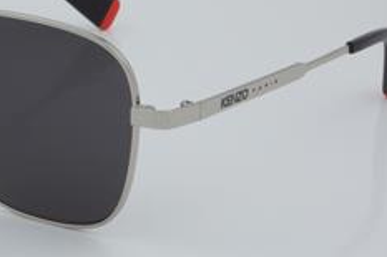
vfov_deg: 10.6
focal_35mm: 129
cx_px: 78
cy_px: 81
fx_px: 1386
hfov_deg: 15.8
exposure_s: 1/3
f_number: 32
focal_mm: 50
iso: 100
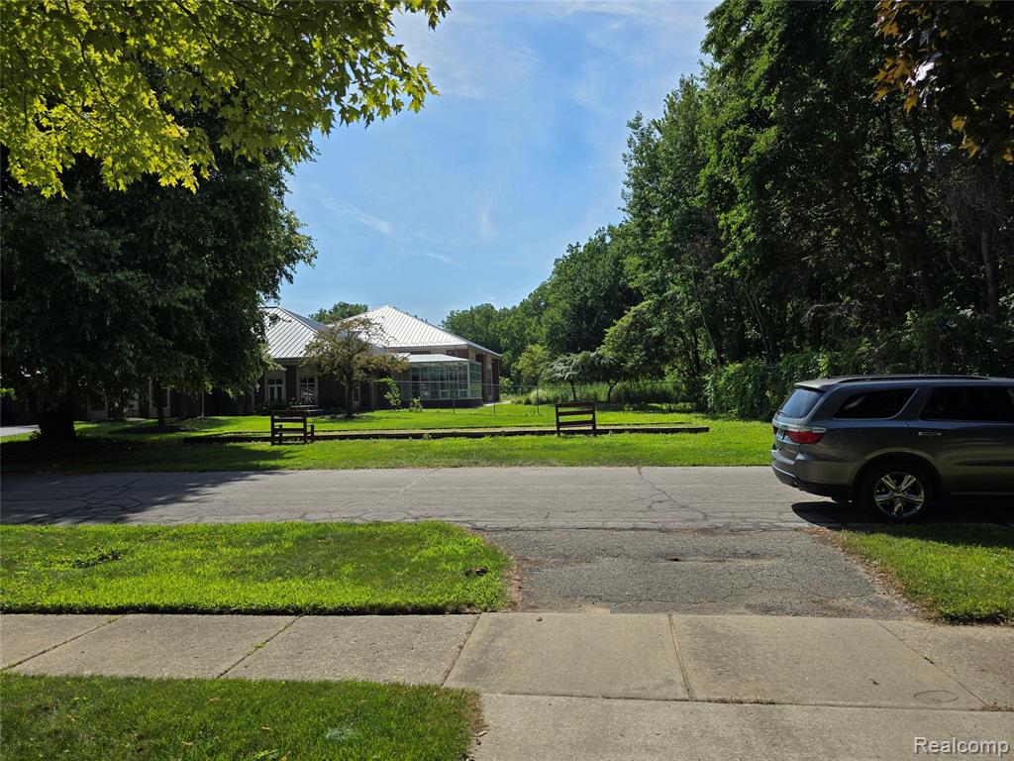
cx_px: 507
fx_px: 674
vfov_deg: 58.9
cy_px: 380
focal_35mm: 23
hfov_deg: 73.9
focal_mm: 6.3
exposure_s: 1/976
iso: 12
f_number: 1.7
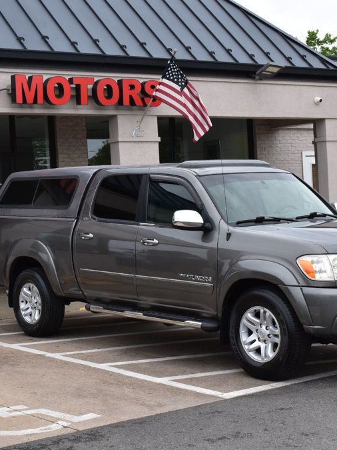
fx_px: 909
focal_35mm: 70
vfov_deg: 27.8
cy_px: 227
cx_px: 99
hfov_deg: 20.9
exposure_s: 1/250
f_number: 10
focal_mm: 32
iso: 400
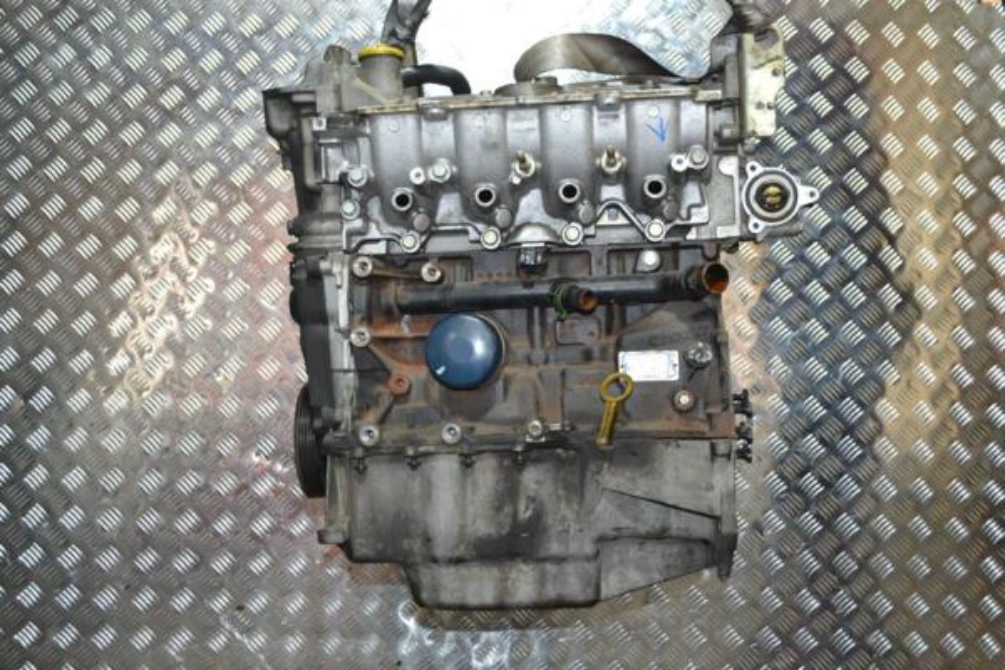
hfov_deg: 49.6
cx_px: 502
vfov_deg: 34.2
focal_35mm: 39
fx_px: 1089
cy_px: 335
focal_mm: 26
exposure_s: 1/60
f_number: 4.2
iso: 1250
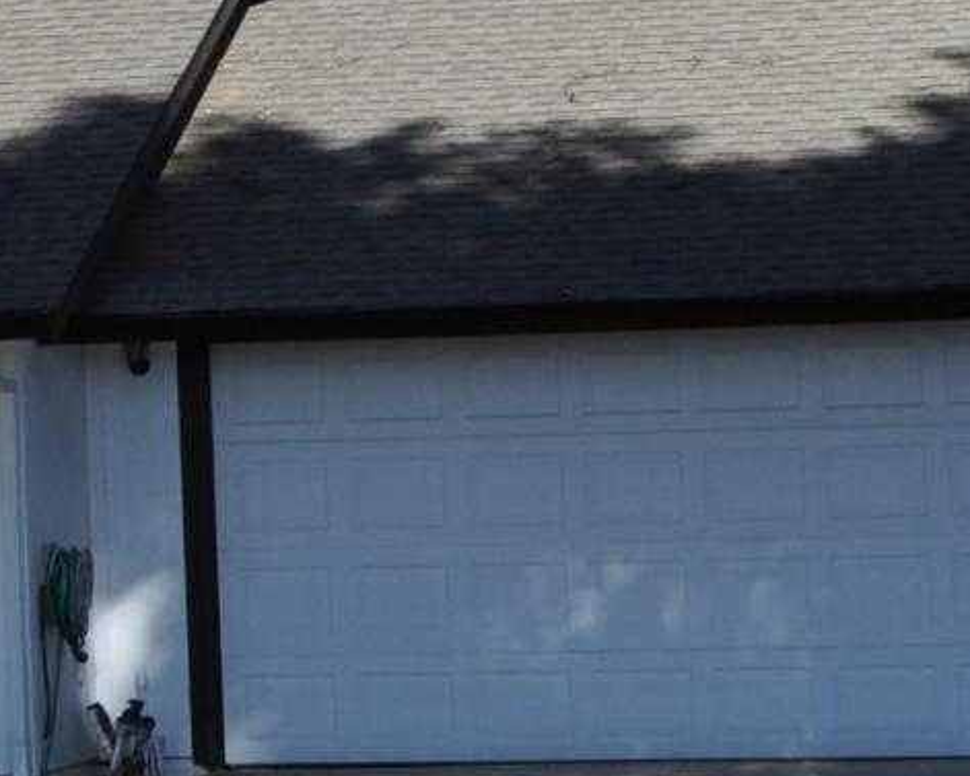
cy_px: -200
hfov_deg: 9.6
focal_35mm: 197
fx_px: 5657
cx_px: -422
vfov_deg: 7.8
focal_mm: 22
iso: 200
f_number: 10
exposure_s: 1/400
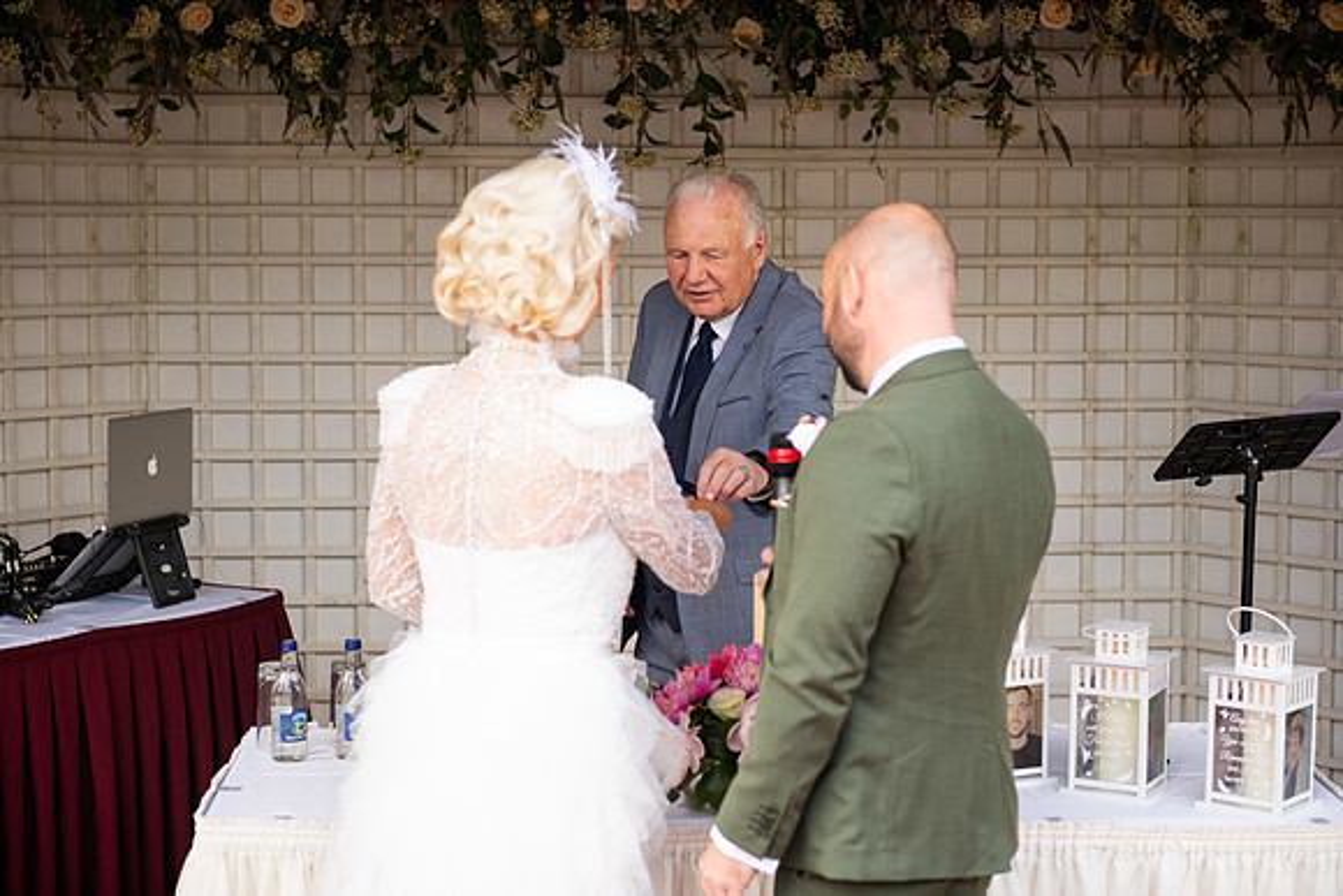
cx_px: 672
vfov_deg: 19.5
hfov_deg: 28.8
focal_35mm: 70
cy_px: 448
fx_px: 2612
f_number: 3.5
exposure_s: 1/160
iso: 100
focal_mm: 70
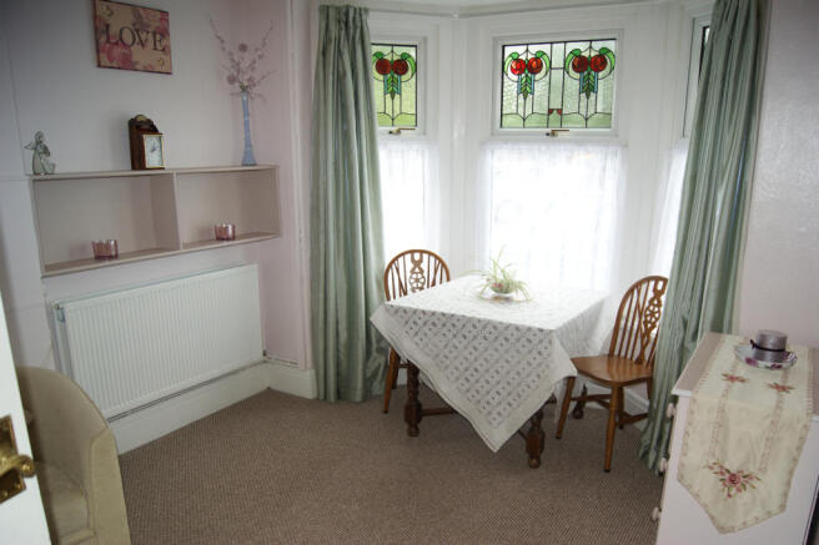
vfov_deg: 47.9
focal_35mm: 27
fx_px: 614
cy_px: 272
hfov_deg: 67.4
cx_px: 410
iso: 100
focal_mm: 18
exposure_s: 1/80
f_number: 3.5
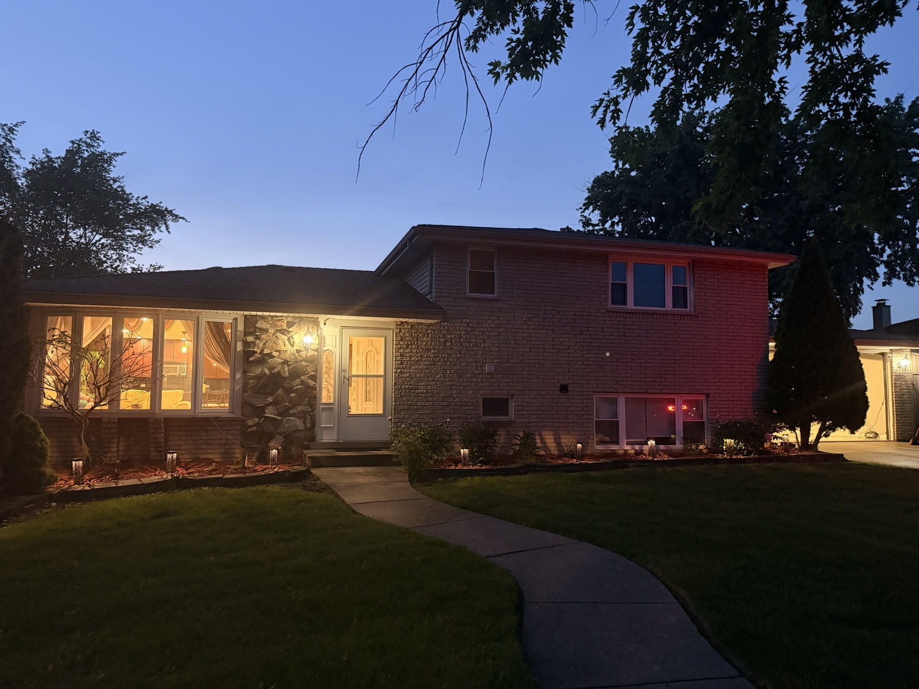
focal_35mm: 24
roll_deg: -0.6
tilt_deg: +4.2
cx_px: 460
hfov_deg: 71.6
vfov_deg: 56.8
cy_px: 344
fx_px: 637
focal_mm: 6.76
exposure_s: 1/30
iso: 800
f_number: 1.78
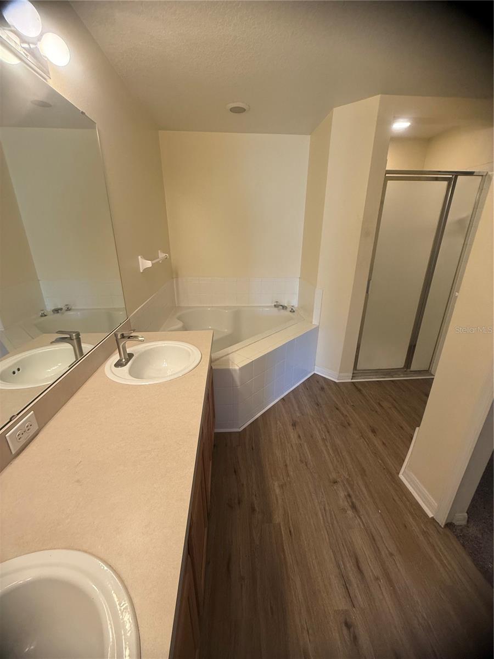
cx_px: 247
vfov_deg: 102.1
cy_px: 330
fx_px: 266
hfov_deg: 85.7
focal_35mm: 14
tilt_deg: -20.0
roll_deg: -0.3
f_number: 2.2
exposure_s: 1/60
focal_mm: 2.22
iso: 160
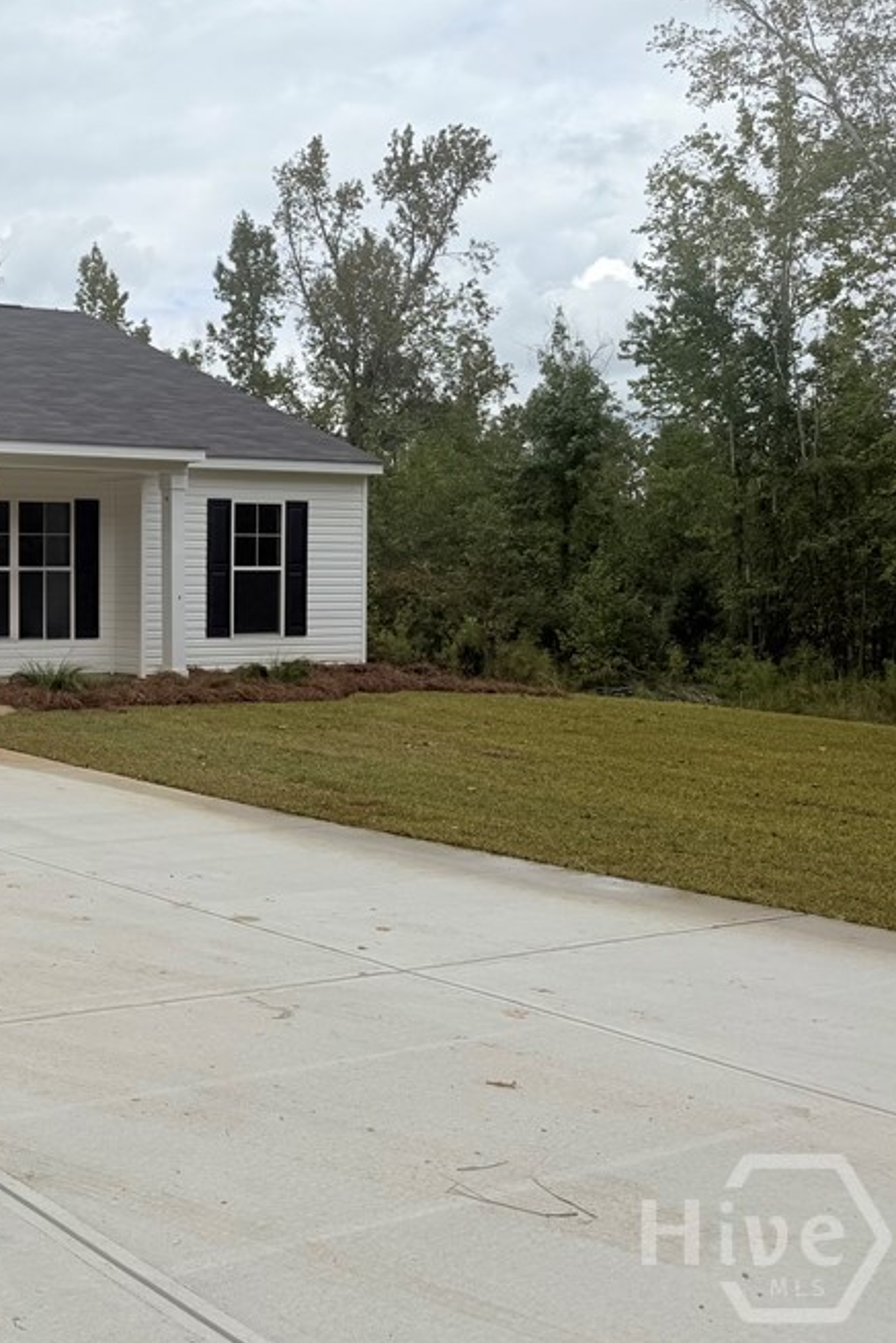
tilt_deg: -1.4
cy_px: 609
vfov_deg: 49.5
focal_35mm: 39
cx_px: -127
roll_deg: +0.7
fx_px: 1455
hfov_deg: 30.1
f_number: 1.78
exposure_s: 1/6173
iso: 80
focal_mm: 6.76
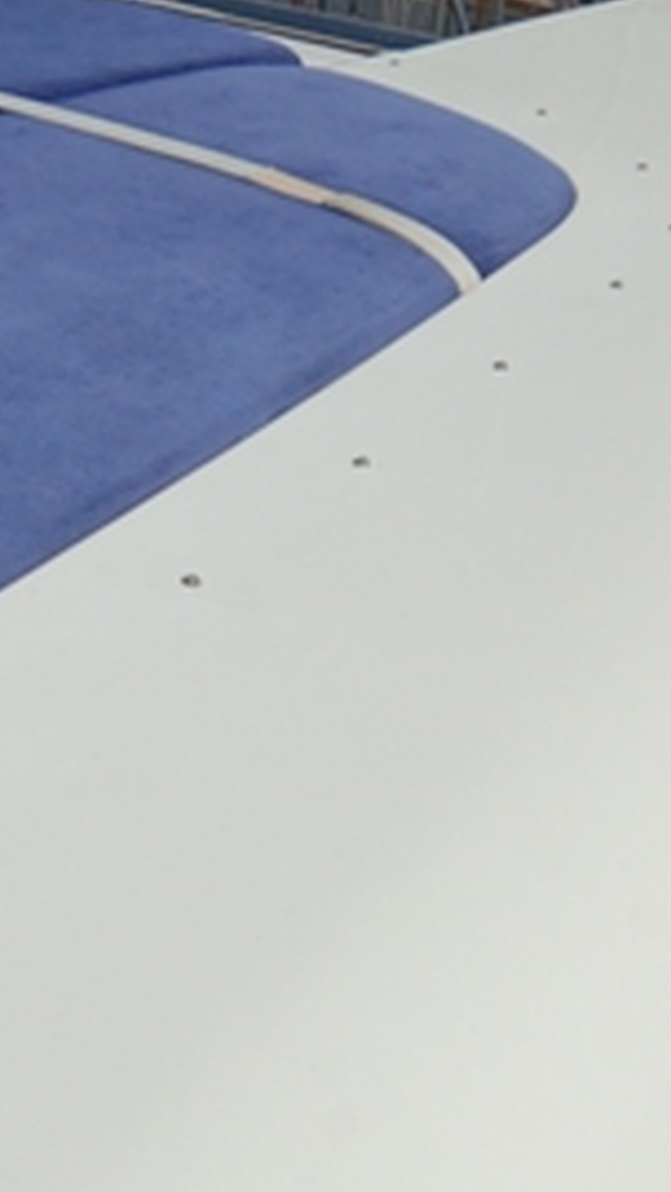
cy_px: 494
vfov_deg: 26.9
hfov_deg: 15.3
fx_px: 2489
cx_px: 155
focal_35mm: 79
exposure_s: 1/800
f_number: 10
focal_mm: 15
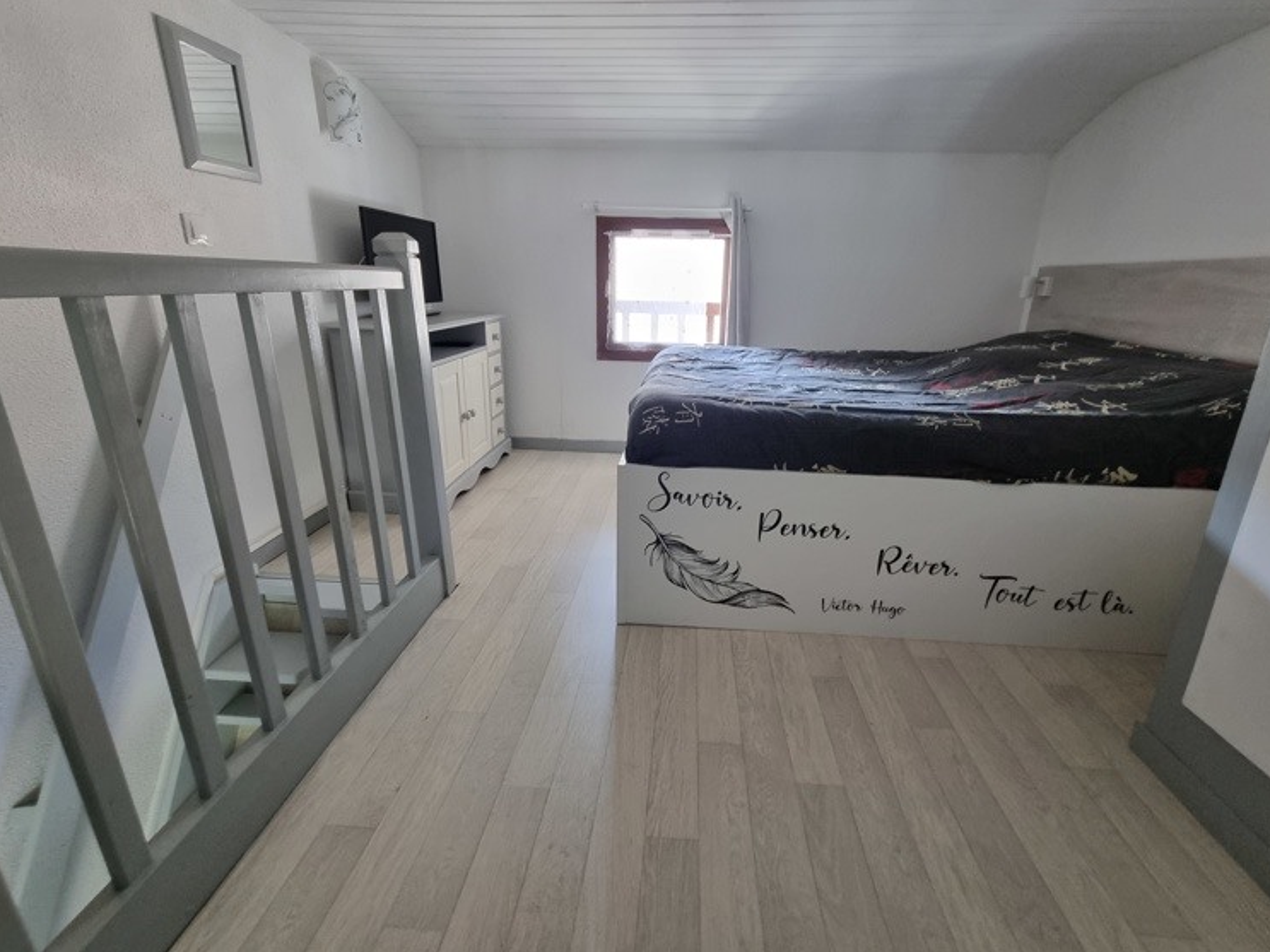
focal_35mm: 14
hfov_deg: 102.1
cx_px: 650
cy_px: 444
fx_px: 514
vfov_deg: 85.5
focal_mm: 2.2
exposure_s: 1/33
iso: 320
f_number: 2.2
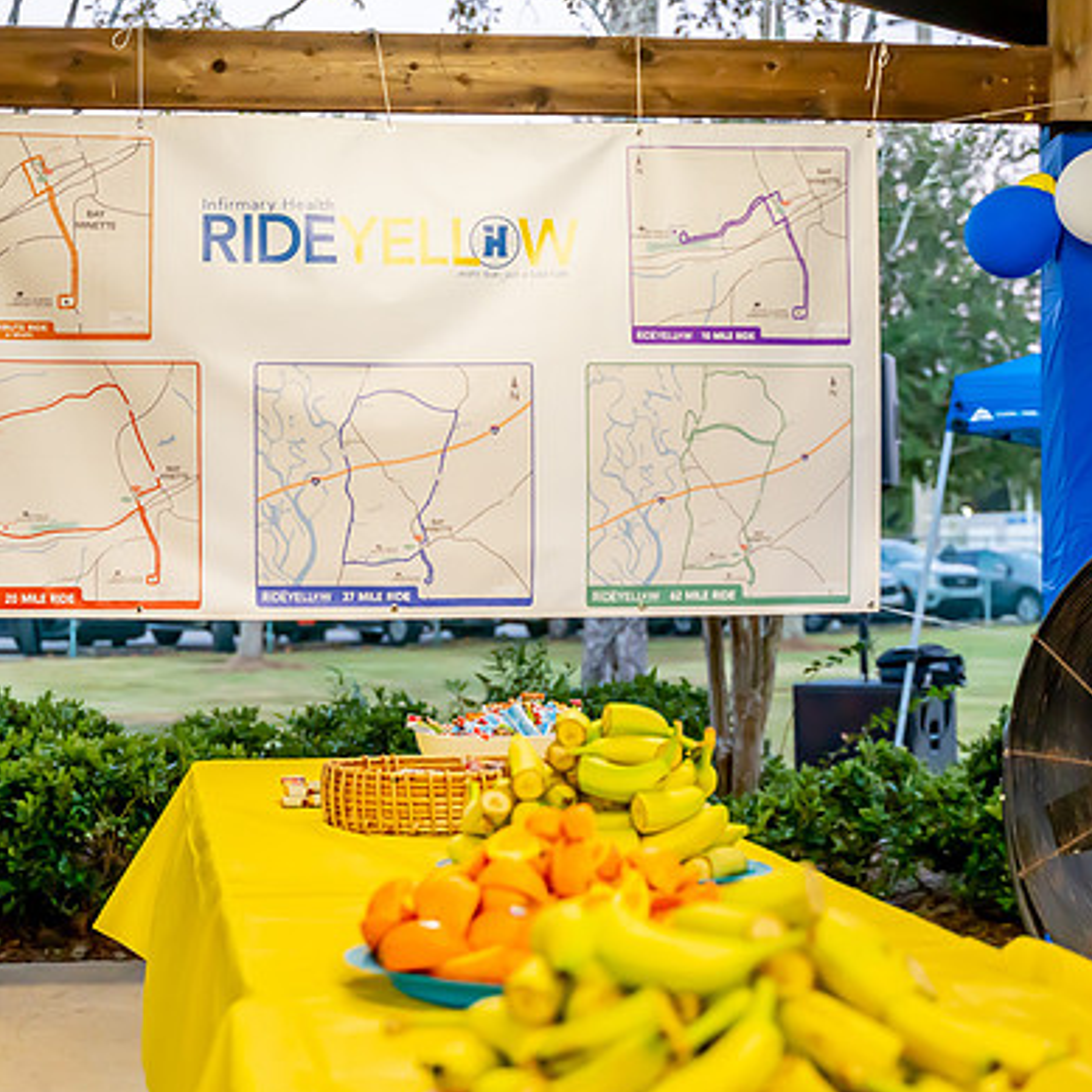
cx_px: 429
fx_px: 2177
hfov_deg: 28.1
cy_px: 536
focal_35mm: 61
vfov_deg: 28.2
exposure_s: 1/640
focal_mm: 42
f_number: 2.8
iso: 2500
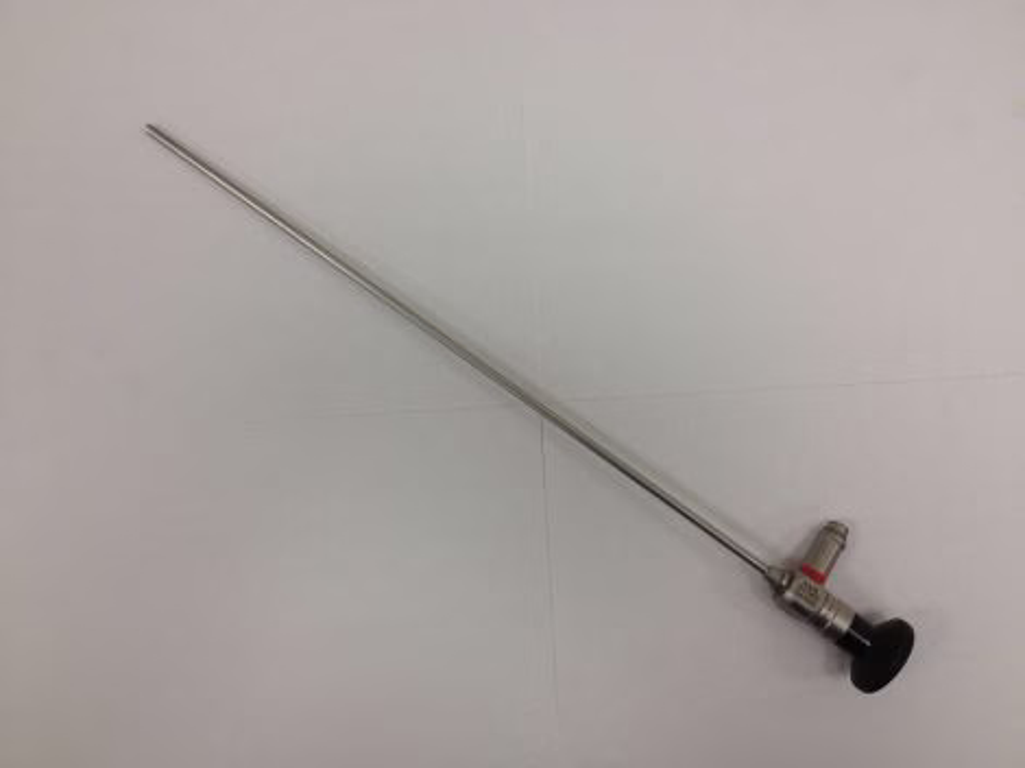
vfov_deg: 40.7
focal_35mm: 35
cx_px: 512
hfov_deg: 52.6
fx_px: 1036
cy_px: 384
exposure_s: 1/120
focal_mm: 4.28
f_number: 2.4
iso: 100
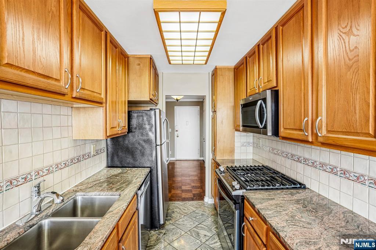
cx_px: 188
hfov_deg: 96.8
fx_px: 167
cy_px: 125
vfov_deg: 73.7
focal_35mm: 16
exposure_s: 1/30
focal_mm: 16
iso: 250
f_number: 8
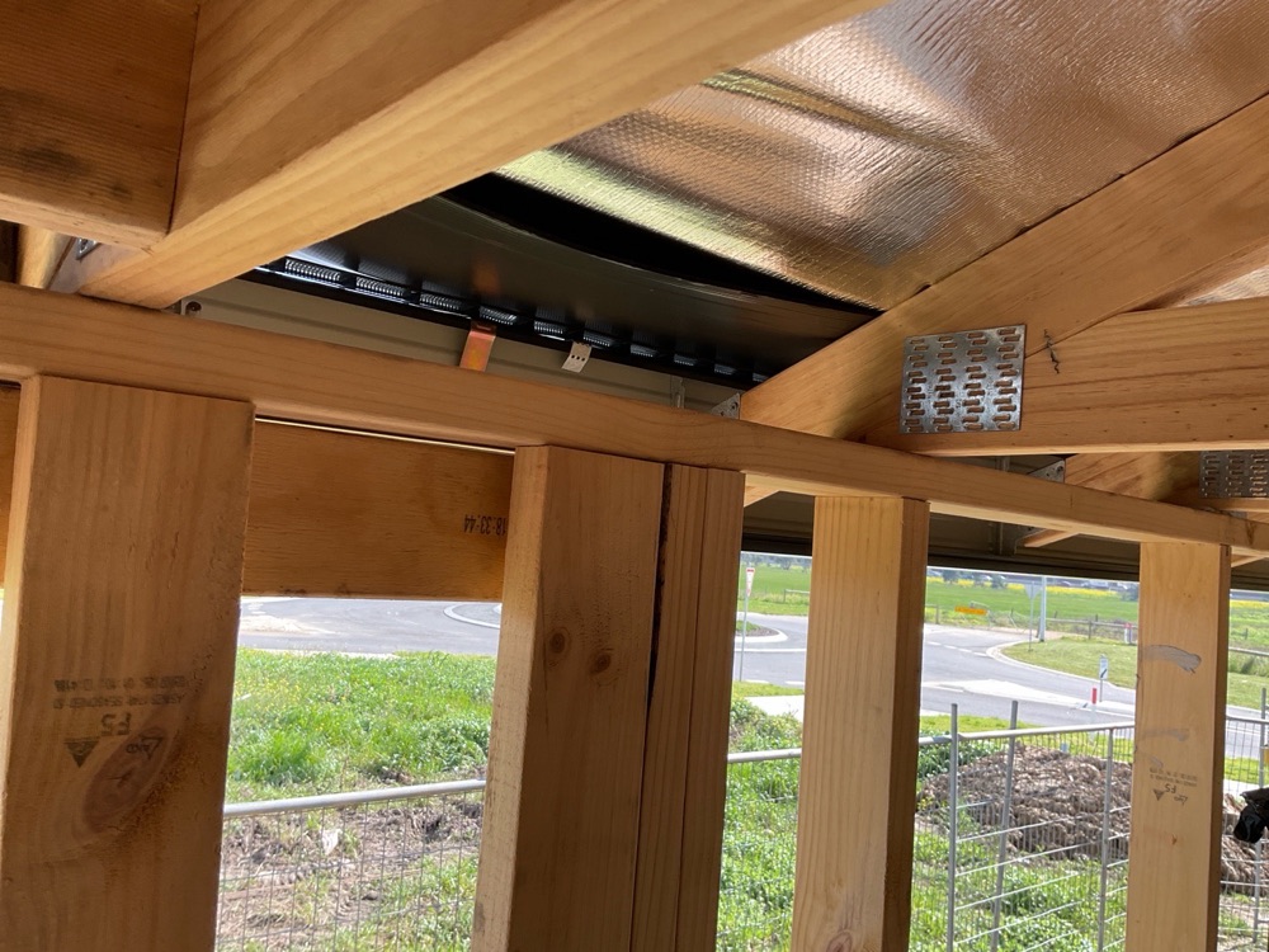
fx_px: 1063
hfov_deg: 61.7
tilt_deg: +3.8
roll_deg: -3.5
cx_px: 634
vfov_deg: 48.2
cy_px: 476
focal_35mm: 29
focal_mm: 3
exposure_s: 1/211
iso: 16
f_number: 1.8
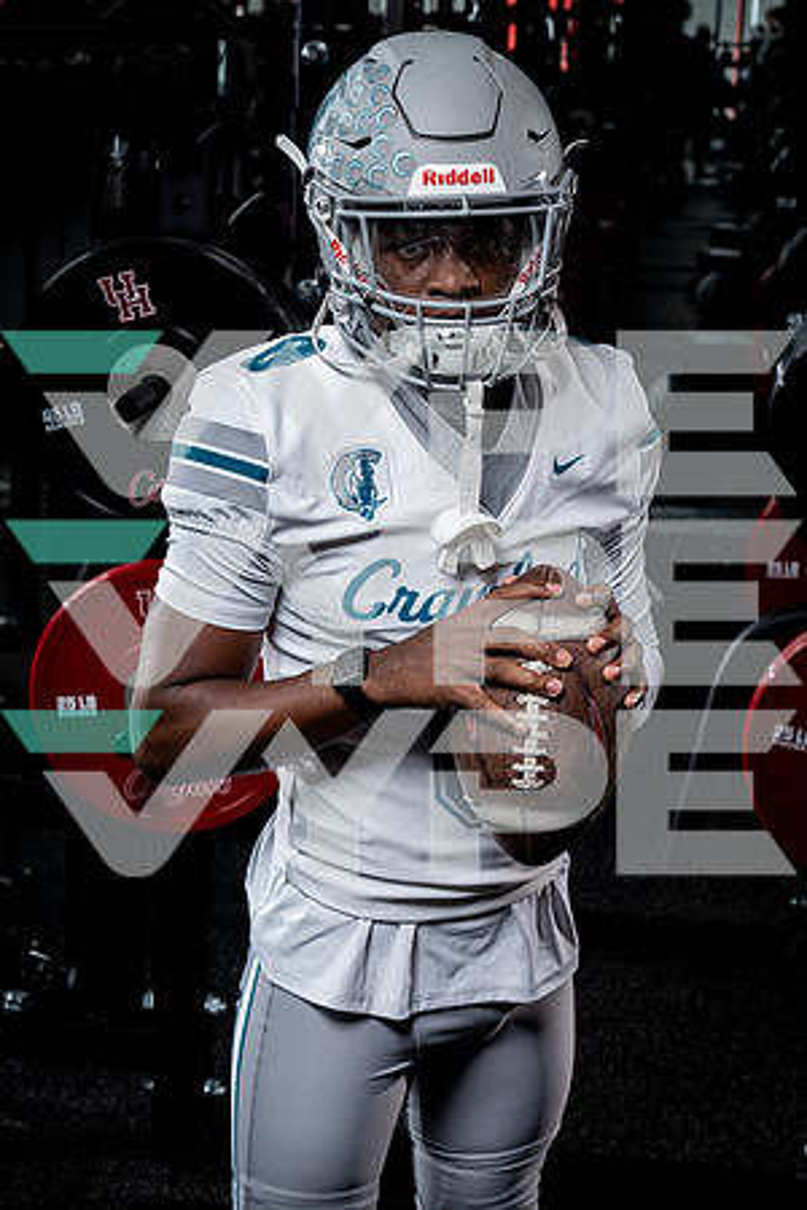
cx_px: 404
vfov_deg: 28.8
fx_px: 2354
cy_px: 605
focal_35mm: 70
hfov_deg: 19.5
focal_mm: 70
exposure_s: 1/250
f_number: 9
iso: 640
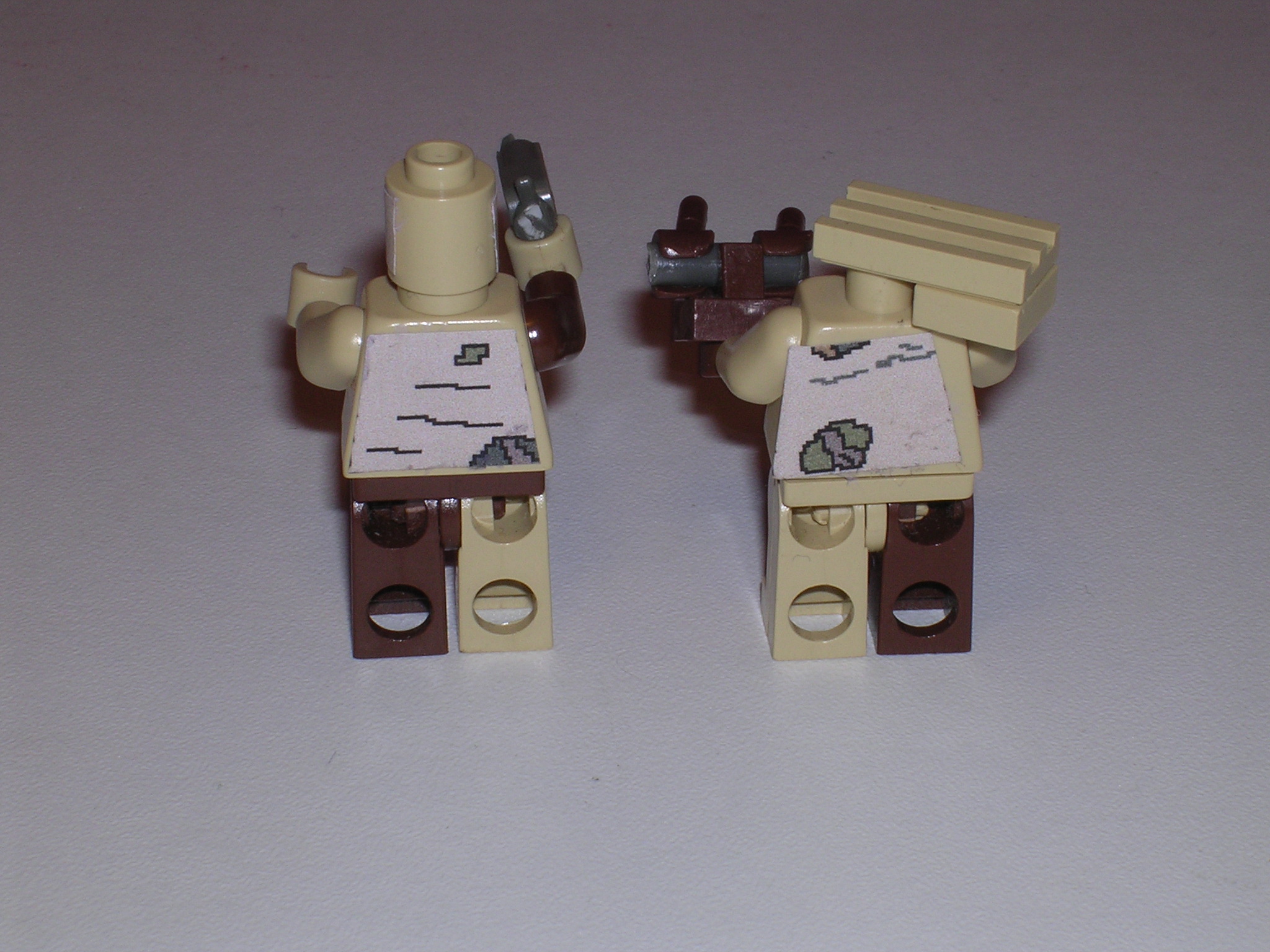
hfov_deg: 17.1
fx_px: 4219
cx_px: 635
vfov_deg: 12.9
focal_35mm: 115
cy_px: 476
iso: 100
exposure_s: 1/60.1
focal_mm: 17.4
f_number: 9.8
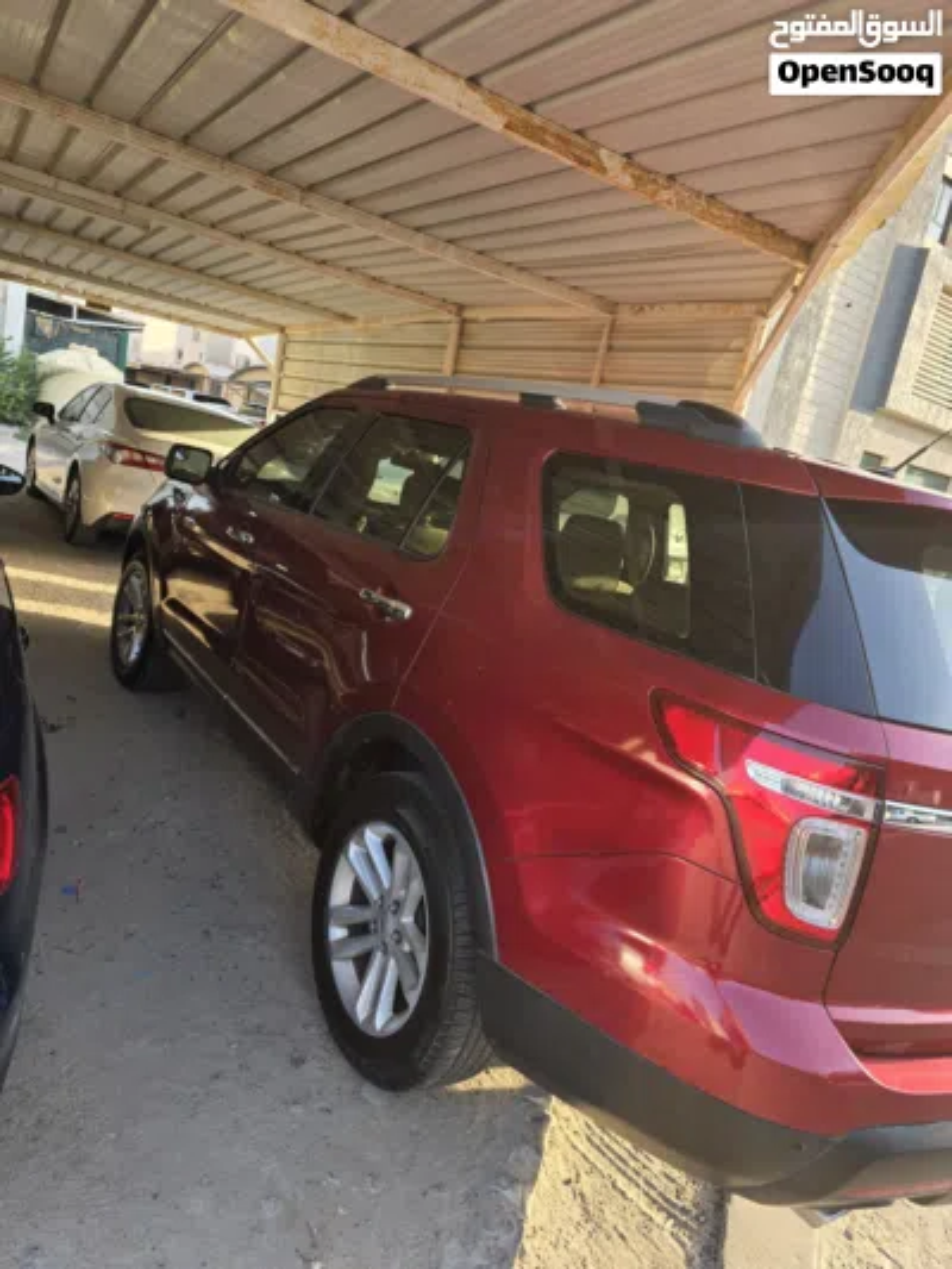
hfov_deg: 58.9
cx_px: 476
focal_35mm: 23
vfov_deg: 73.9
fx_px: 843
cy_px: 634
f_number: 1.7
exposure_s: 1/180
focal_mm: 6.3
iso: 40
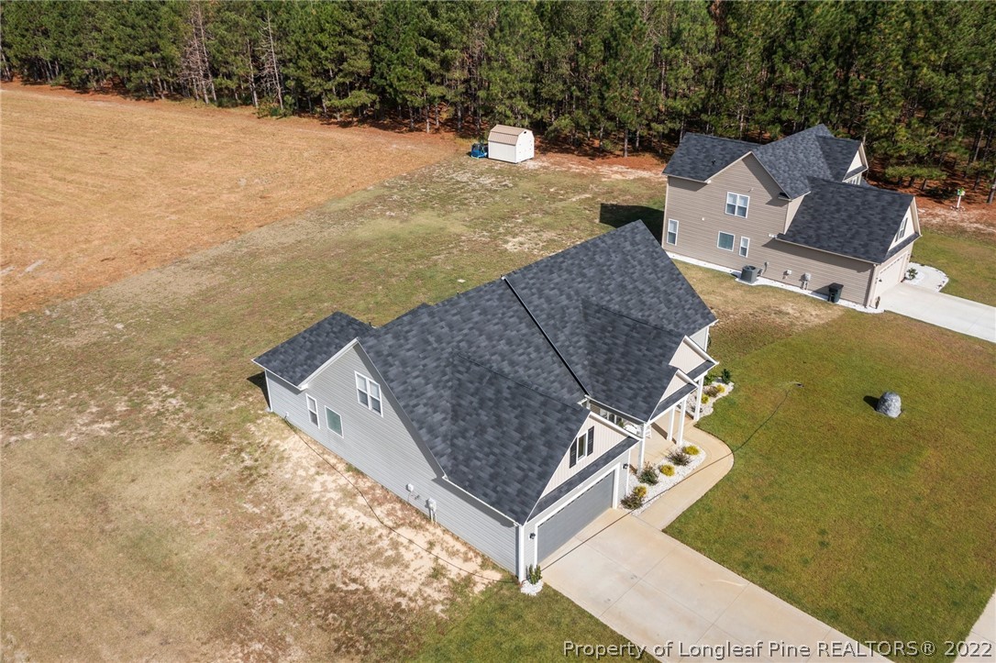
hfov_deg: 65.5
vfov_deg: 46.4
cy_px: 332
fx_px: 774
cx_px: 498
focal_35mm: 28
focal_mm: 10.26
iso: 100
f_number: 2.8
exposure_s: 1/2000
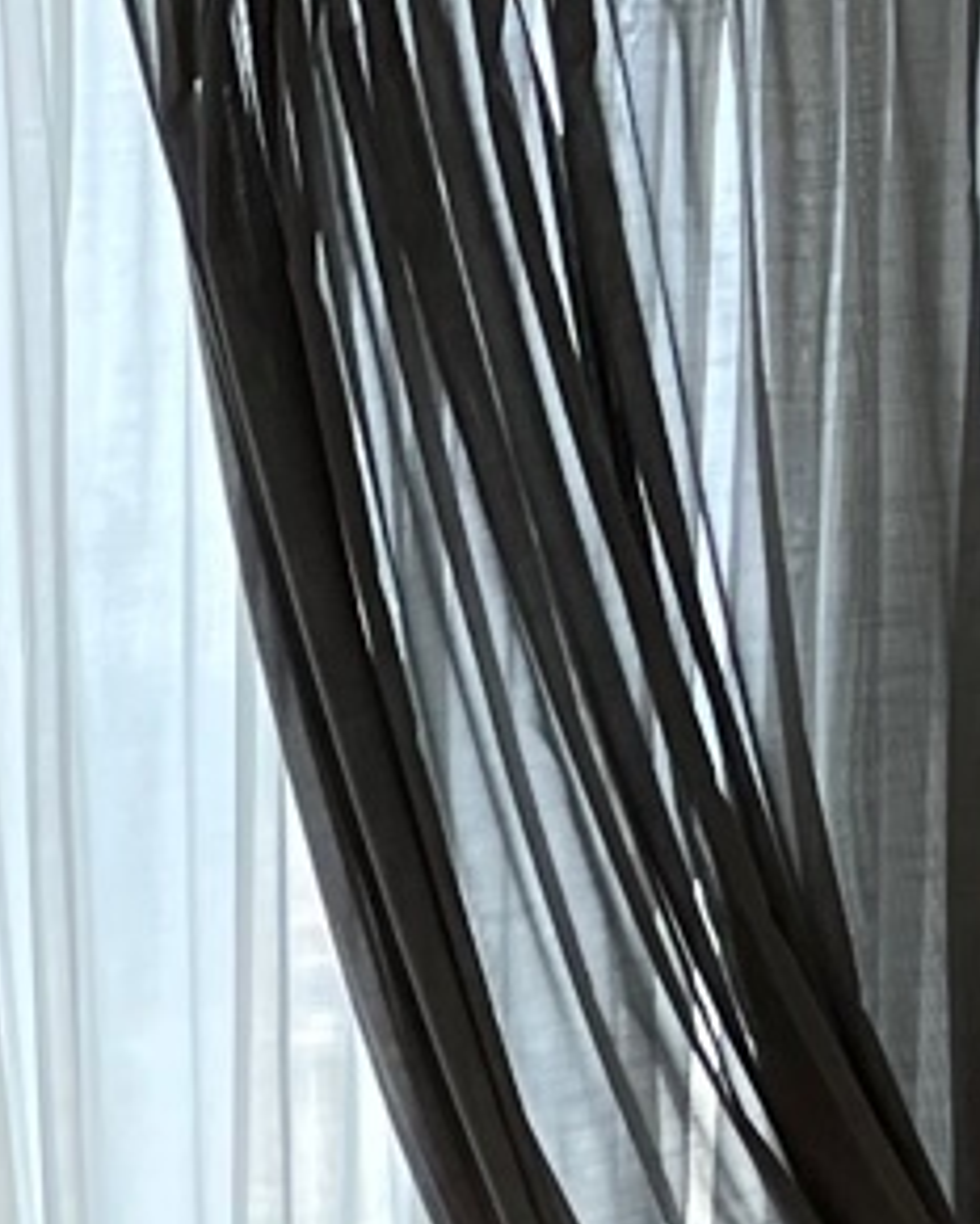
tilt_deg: -5.8
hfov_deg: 8.3
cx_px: -1001
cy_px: 1354
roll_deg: +0.6
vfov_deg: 10.8
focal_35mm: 176
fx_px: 6378
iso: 80
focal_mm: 5.1
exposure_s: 1/120
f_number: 1.6
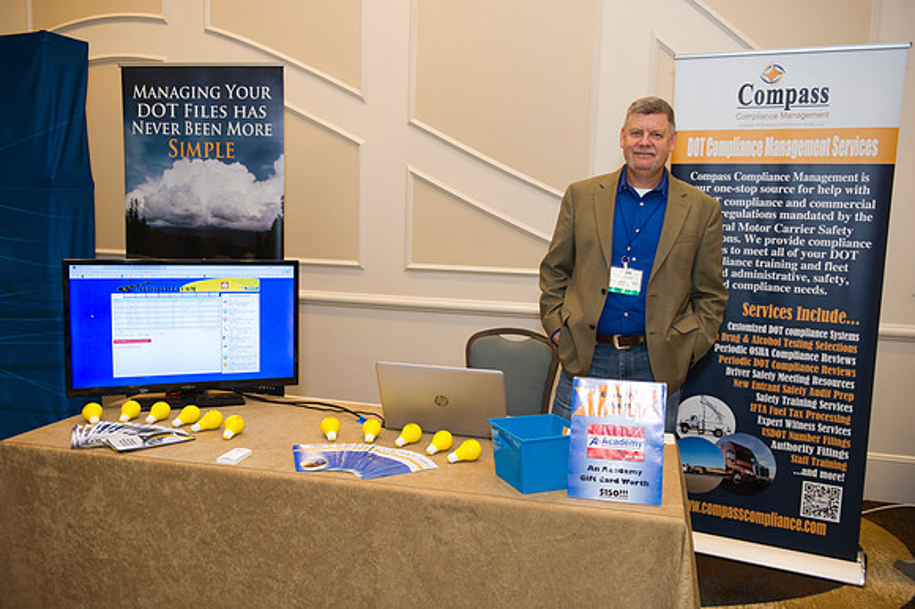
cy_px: 304
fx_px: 787
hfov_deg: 60.3
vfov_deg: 42.3
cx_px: 458
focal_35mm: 31
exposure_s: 1/125
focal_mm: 31
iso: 800
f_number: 3.5
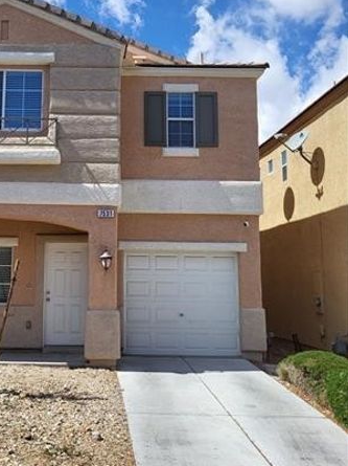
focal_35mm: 39
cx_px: 88
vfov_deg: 47.8
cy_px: 212
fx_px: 524
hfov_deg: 35.9
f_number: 1.8
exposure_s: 1/2882
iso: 40
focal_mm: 5.4
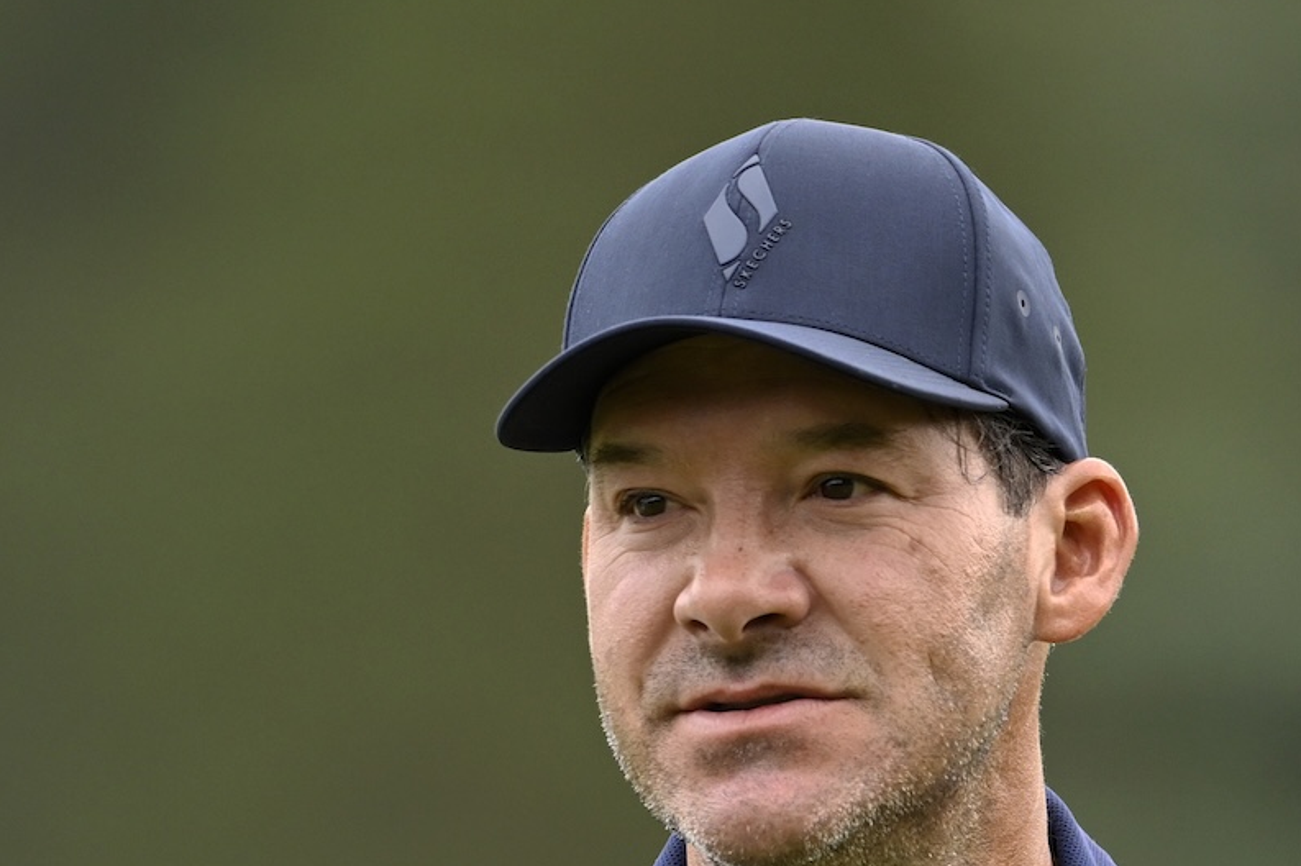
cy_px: 1591
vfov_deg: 0.9
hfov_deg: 1.4
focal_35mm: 1514
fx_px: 54689
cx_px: 832
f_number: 2.8
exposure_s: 1/2000
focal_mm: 400
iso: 640
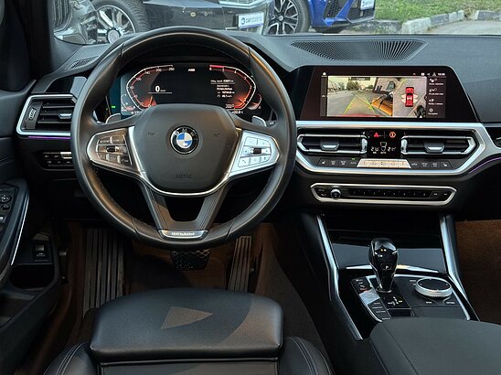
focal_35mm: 48
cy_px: 188
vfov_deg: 30.2
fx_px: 694
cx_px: 250
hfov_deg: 39.7
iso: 500
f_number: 1.78
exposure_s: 1/38
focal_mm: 6.76
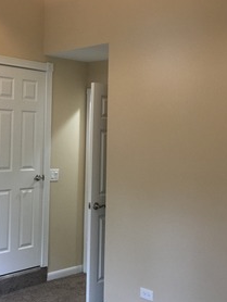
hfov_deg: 28.8
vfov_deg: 38.1
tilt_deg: +2.8
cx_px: 62
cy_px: 130
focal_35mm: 50
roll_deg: -0.9
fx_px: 437
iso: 100
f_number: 2.2
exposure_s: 1/15
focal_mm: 4.15
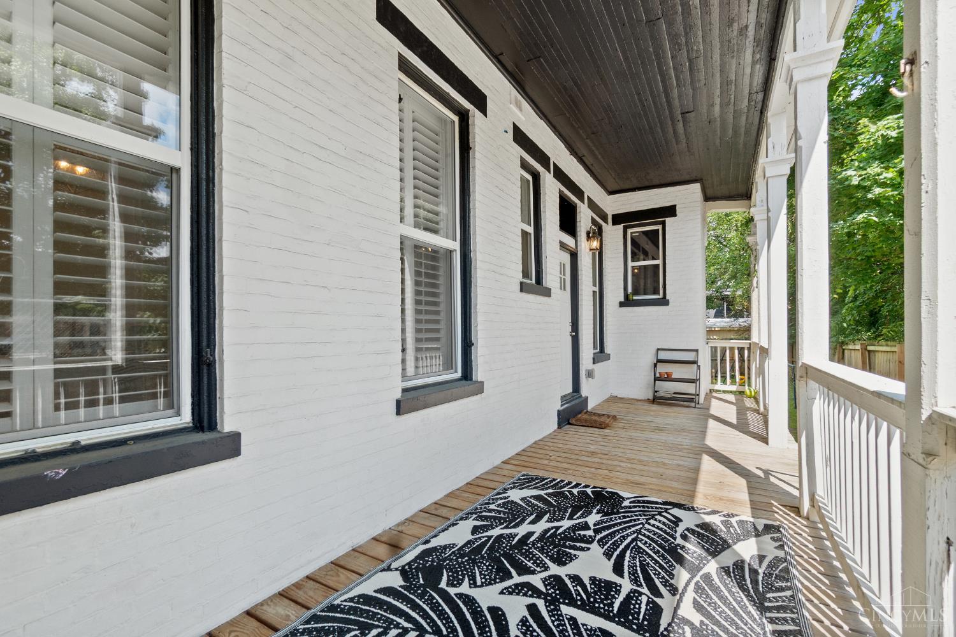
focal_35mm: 15
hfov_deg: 100.4
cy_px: 318
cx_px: 478
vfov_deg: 77.3
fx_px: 398
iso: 400
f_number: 8
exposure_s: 1/50
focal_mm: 10
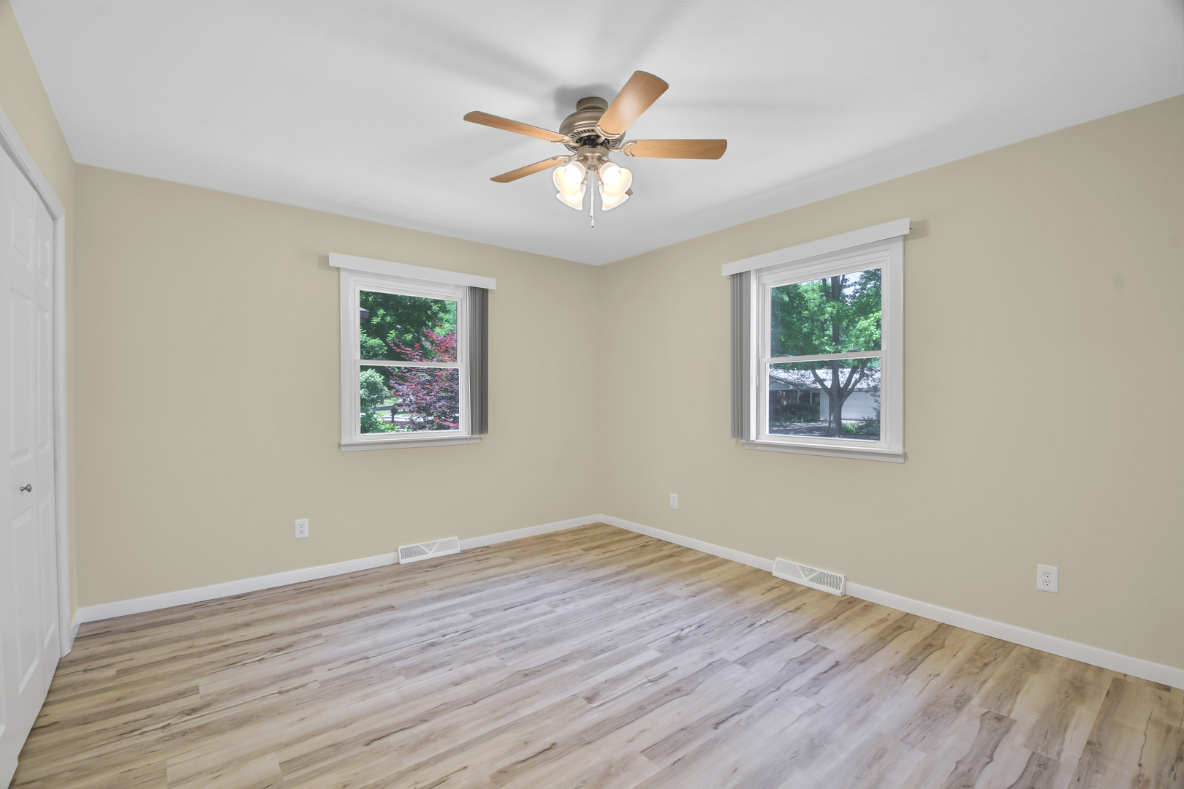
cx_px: 592
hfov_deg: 100.4
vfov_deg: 77.3
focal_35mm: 15
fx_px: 493
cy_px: 394
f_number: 8
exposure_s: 1/6
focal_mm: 10
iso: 320
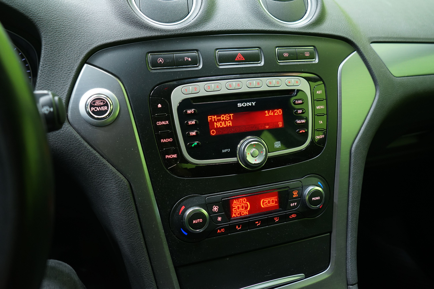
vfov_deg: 43.6
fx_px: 362
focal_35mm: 30
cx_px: 217
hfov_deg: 61.9
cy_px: 144
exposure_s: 1/20
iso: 1250
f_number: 5
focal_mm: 30
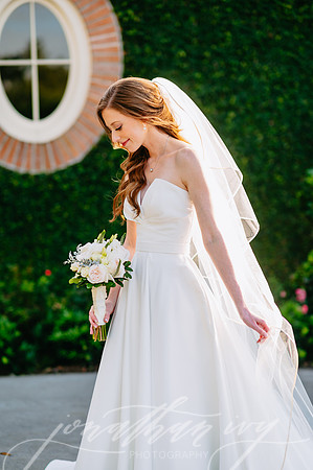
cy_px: 235
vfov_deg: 23.9
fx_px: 1111
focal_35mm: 85
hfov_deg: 16.0
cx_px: 156
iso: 100
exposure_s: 1/800
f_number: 2
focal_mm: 85
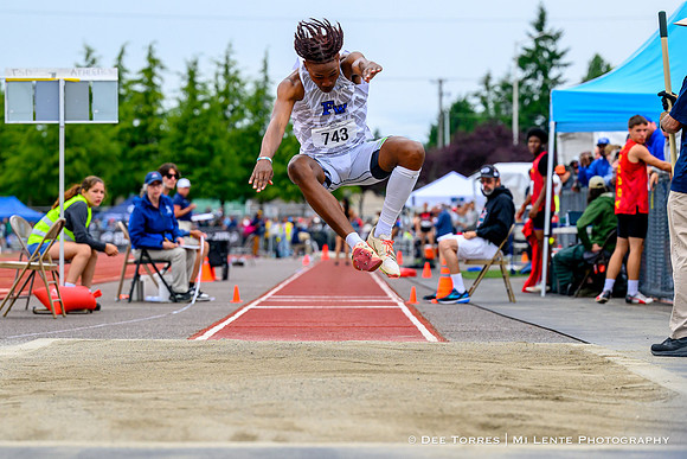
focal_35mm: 144
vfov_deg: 9.5
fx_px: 2752
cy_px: 222
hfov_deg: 14.2
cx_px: 336
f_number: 3.2
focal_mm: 89
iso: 500
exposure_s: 1/2500
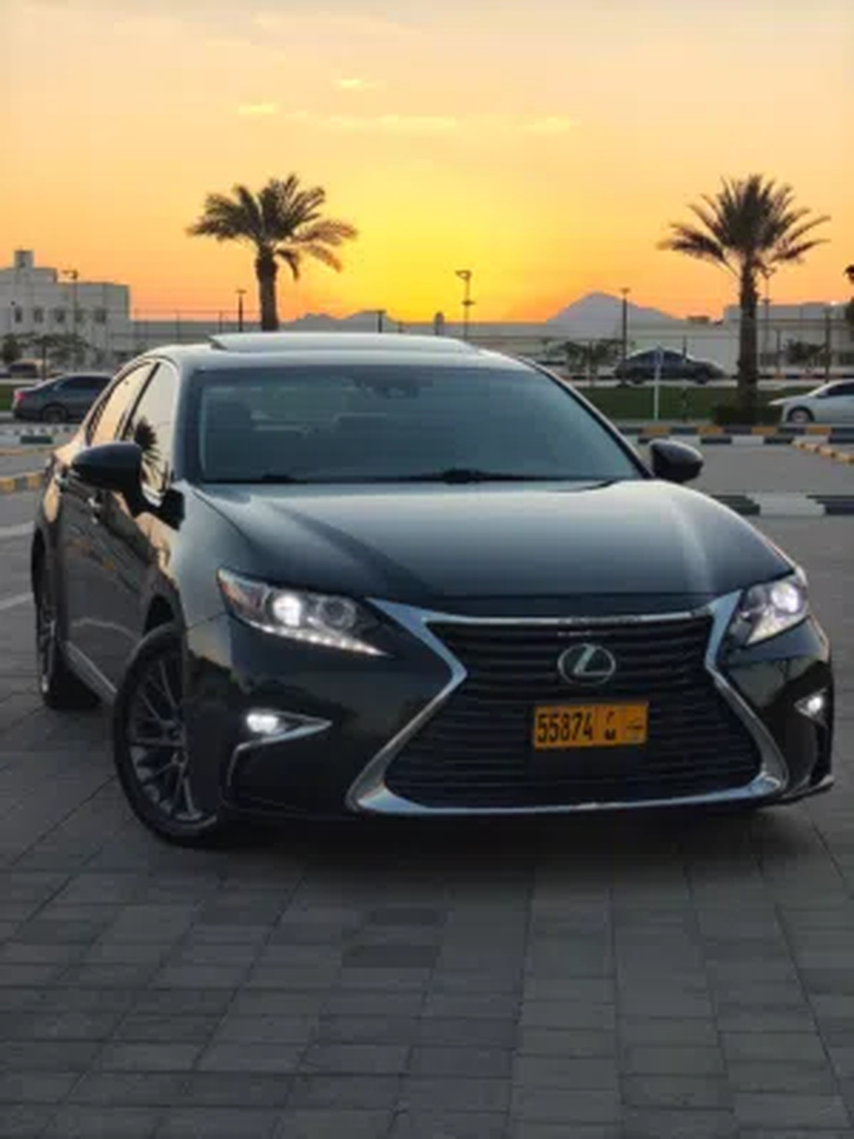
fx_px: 2335
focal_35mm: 71
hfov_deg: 20.7
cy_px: 570
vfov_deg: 27.4
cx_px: 427
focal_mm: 13.3
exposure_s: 1/100
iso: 64
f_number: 4.5
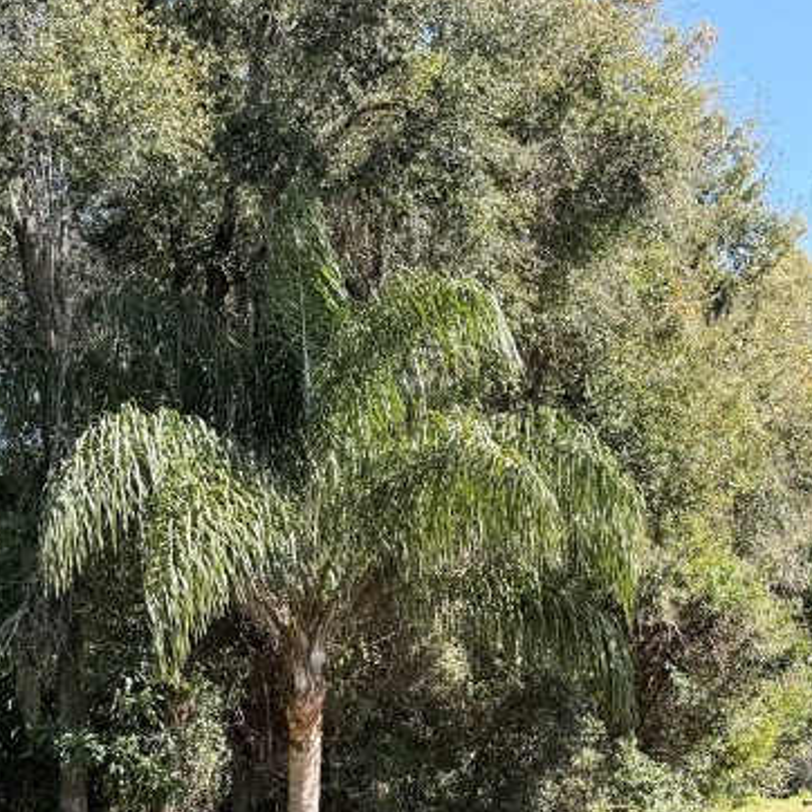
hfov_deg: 28.6
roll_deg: +0.1
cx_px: 449
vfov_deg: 28.0
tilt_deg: +1.8
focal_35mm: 60
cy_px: 655
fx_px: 1592
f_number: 1.78
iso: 100
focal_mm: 6.76
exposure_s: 1/1292
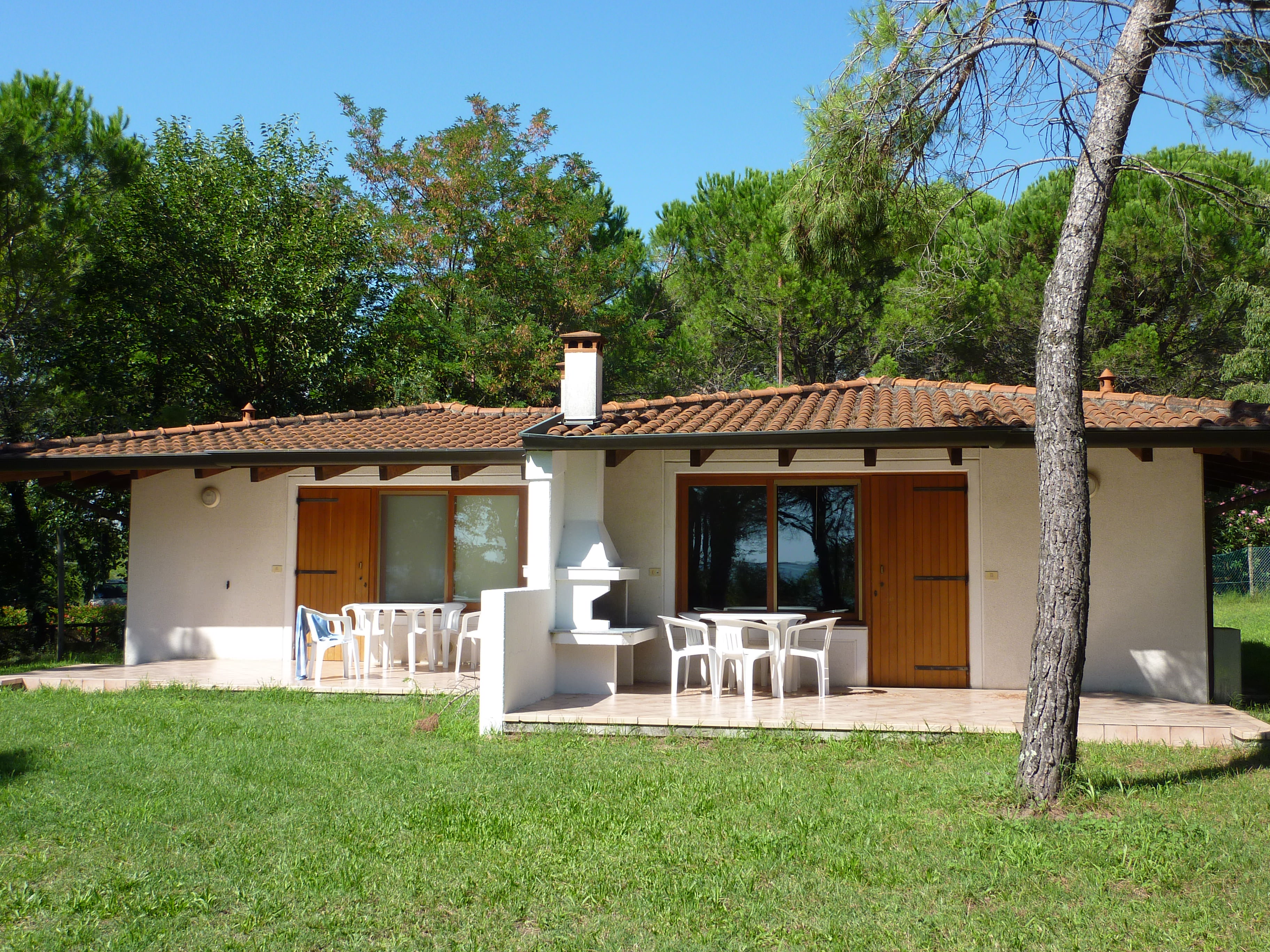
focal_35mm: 35
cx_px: 635
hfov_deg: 52.6
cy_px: 476
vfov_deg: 40.7
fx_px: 1284
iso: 80
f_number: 4
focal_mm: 5.7
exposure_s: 1/400
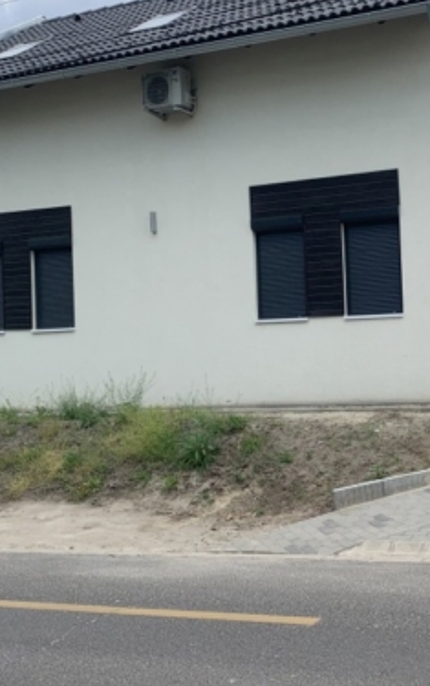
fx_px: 880
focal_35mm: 47
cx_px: 333
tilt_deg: +1.4
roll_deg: +0.7
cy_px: 302
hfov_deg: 27.0
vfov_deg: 42.5
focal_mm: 4.25
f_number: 1.8
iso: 25
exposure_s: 1/1299
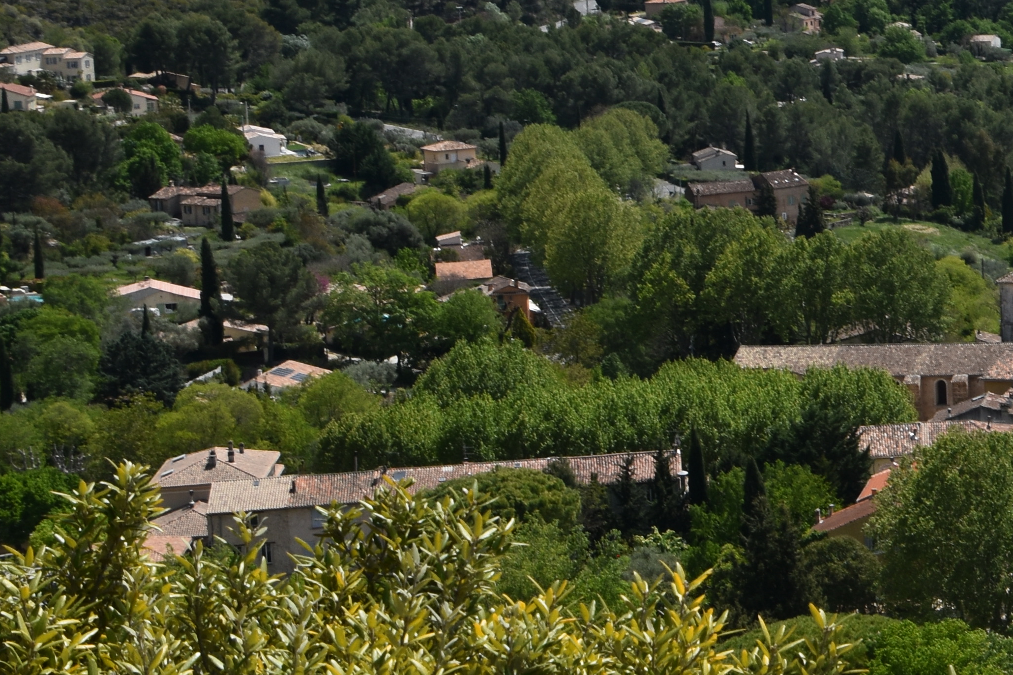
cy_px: 112
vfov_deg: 10.1
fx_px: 3811
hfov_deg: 14.5
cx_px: 1311
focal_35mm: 135
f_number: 11
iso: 100
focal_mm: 31
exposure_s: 1/200
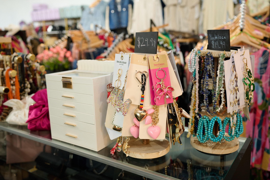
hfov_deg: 54.4
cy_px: 90
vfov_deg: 37.8
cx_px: 135
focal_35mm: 35
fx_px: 262
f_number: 2.8
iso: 800
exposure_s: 1/100
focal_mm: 35
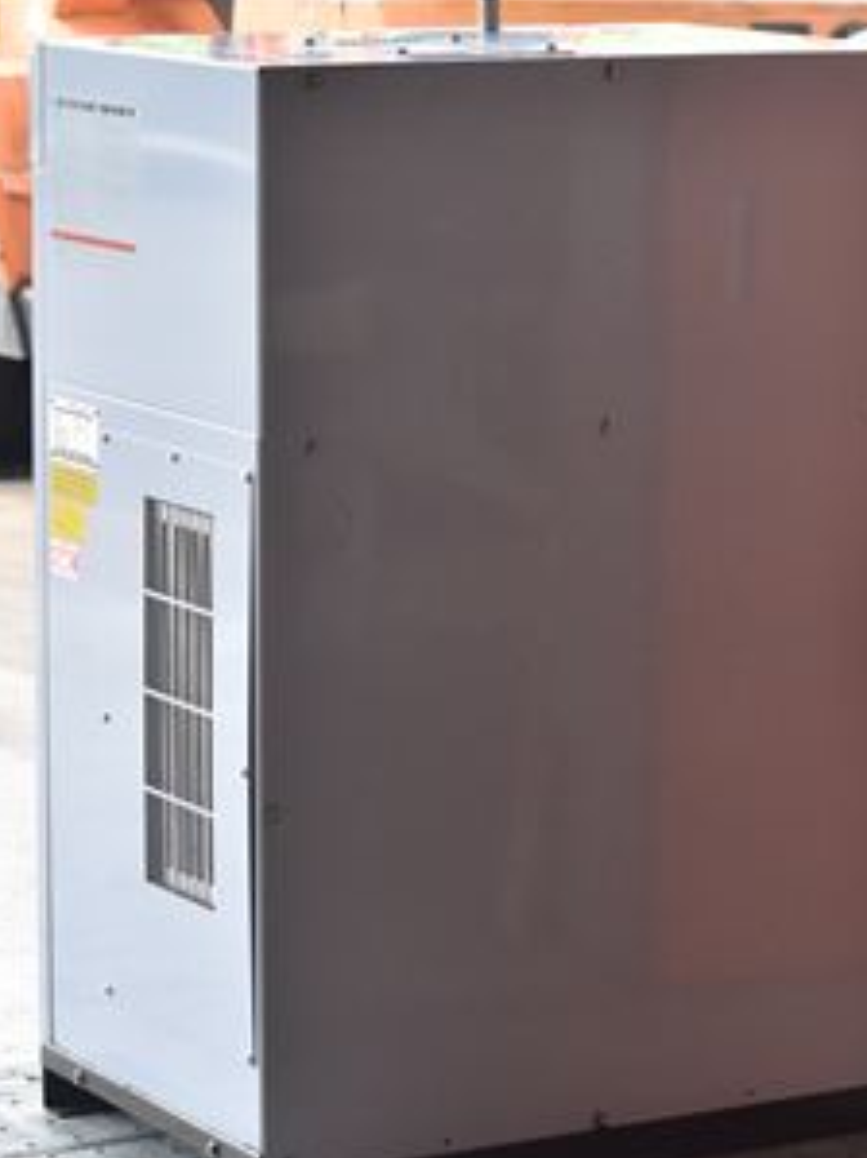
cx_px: 608
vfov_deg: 14.9
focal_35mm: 133
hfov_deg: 11.1
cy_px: 639
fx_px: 4438
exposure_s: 1/320
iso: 1250
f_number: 6.3
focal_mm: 55
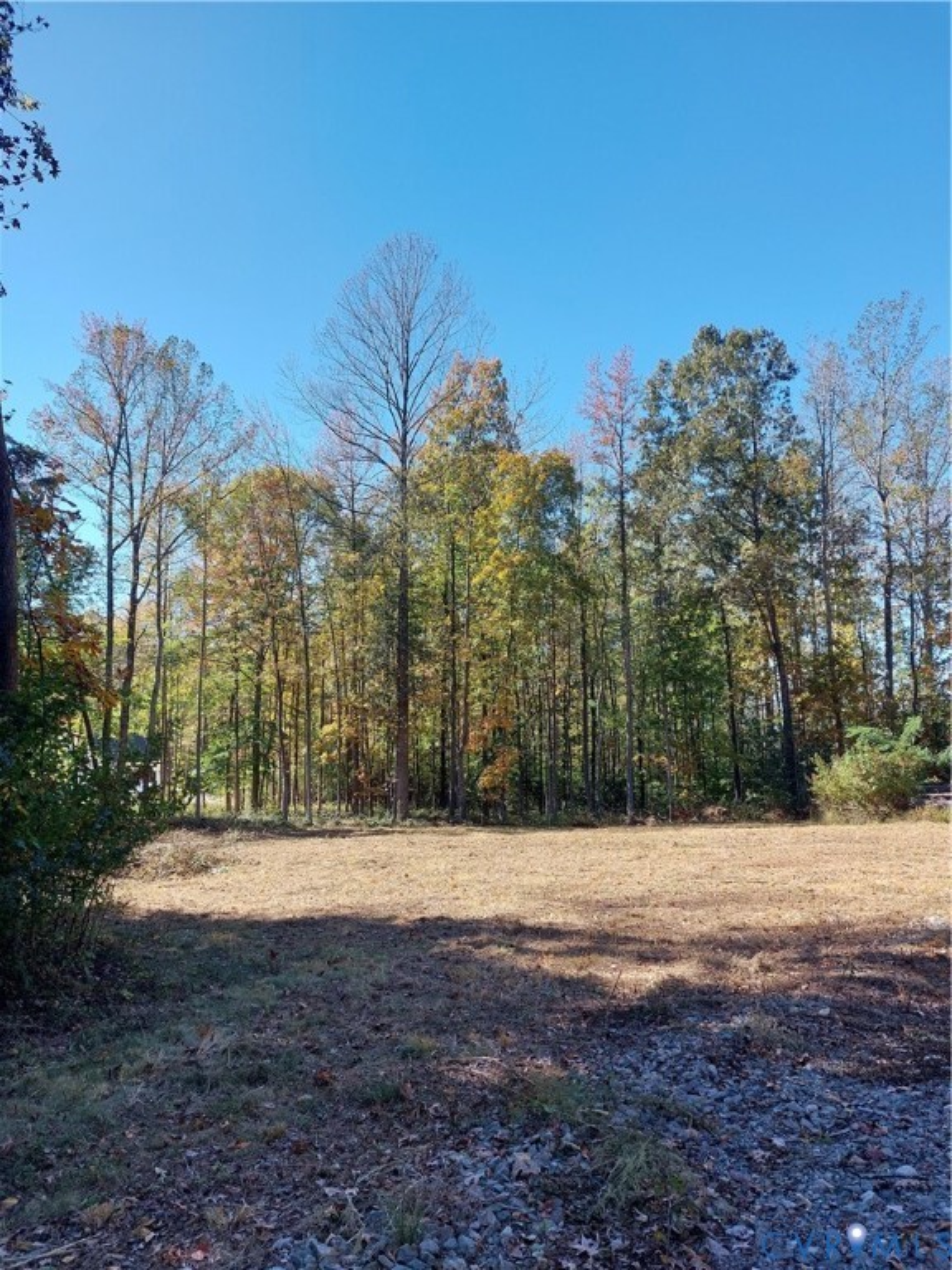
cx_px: 476
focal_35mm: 24
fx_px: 880
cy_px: 635
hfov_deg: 56.8
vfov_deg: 71.6
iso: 25
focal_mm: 5.23
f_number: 1.8
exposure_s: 1/363
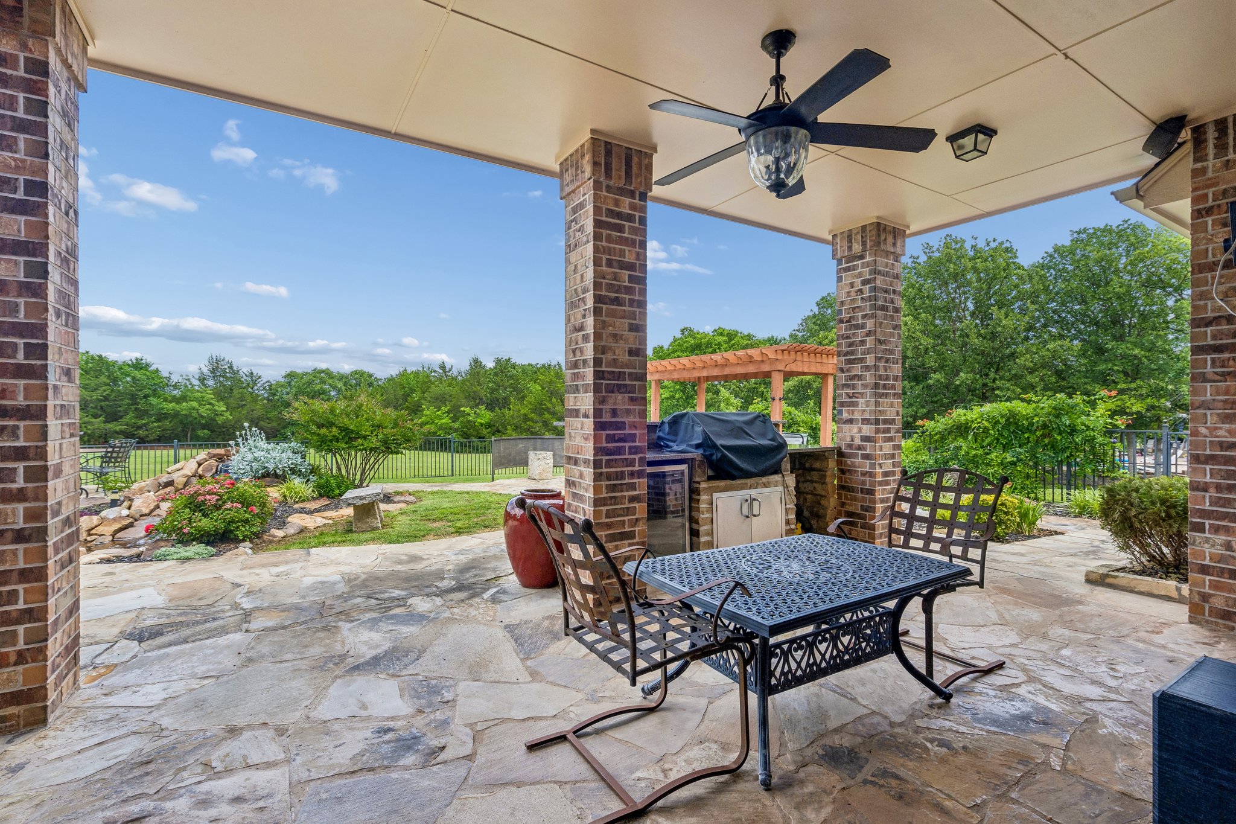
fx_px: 549
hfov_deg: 96.7
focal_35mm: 16
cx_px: 618
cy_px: 412
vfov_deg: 73.7
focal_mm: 16
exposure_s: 1/320
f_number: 8
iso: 200
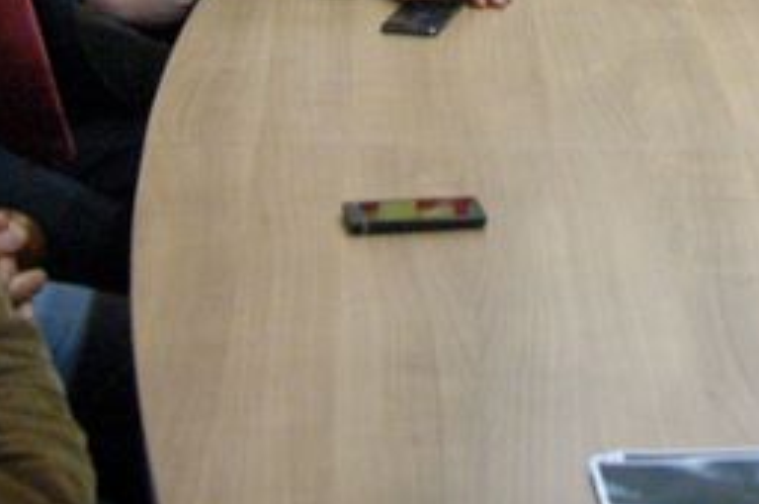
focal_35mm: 144
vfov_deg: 9.3
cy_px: -213
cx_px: 744
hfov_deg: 14.1
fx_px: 3032
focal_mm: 24
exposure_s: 1/90
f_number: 4.8
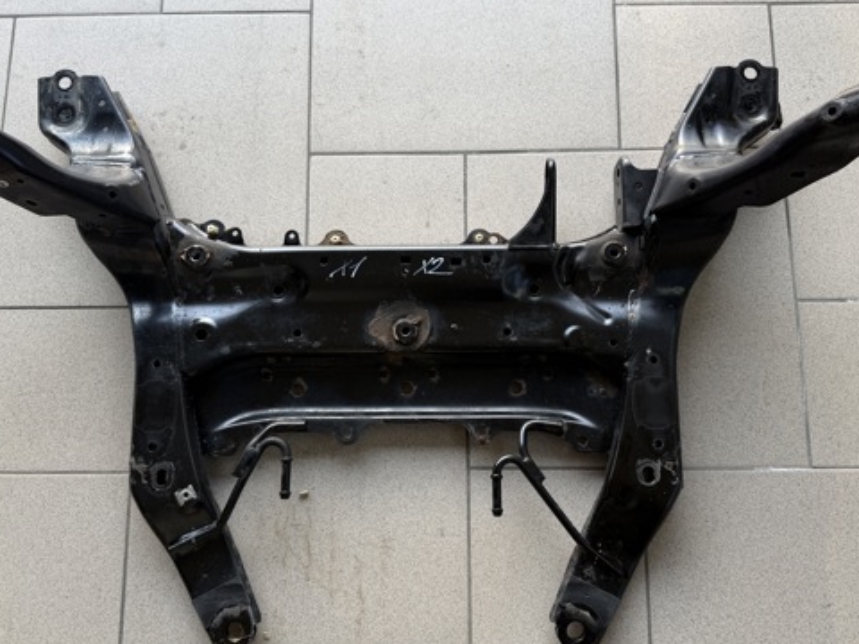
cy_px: 309
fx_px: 794
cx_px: 435
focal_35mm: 32
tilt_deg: -77.1
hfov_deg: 56.8
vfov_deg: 44.2
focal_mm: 6.76
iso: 64
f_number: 1.78
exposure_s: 1/246
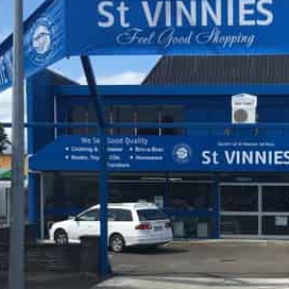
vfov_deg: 27.6
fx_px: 586
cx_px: 234
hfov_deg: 27.1
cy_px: 185
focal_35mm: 62
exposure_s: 1/1876
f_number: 2.2
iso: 25
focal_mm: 4.15
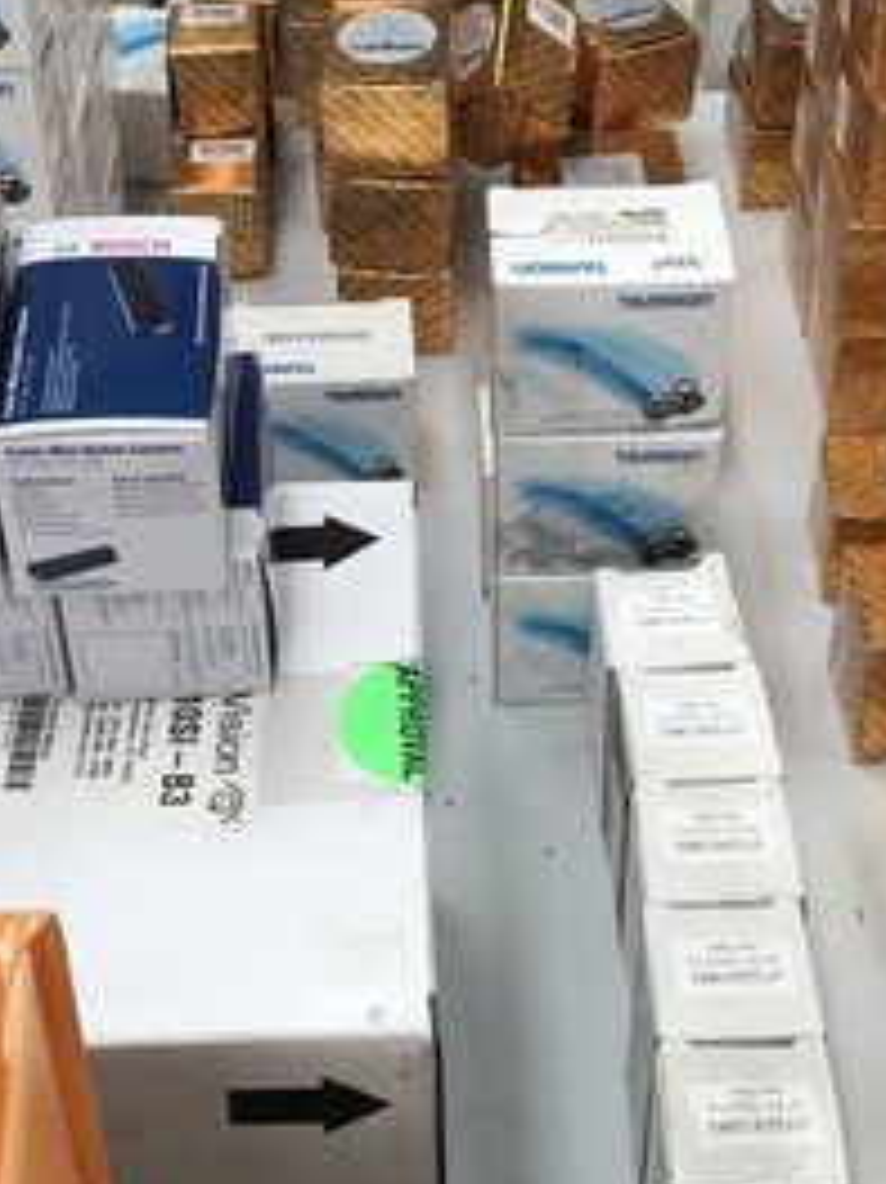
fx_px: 2186
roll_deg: -0.4
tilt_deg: -39.8
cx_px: 450
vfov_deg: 30.1
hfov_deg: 22.9
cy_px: 414
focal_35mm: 64
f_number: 1.8
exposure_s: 1/134
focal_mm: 3.99
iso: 20
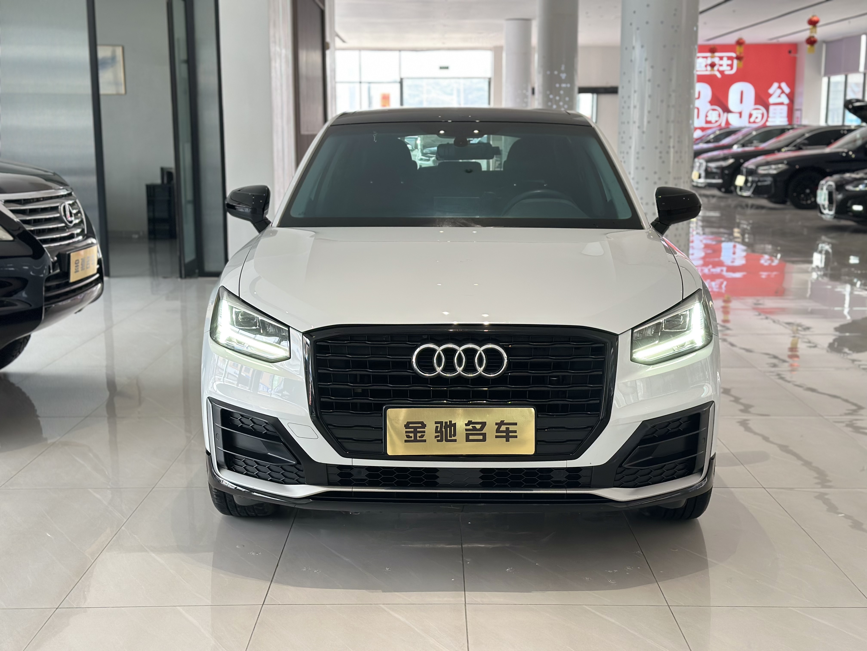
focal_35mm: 48
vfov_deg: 30.3
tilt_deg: -9.3
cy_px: 326
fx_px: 1202
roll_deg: +0.4
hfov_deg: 39.7
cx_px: 434
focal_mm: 6.86
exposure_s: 1/190
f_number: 1.78
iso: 100
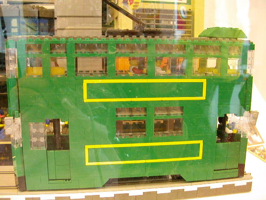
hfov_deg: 50.1
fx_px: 284
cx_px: 133
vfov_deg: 38.7
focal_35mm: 37
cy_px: 100
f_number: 2.7
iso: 400
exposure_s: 1/25.9
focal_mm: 5.6
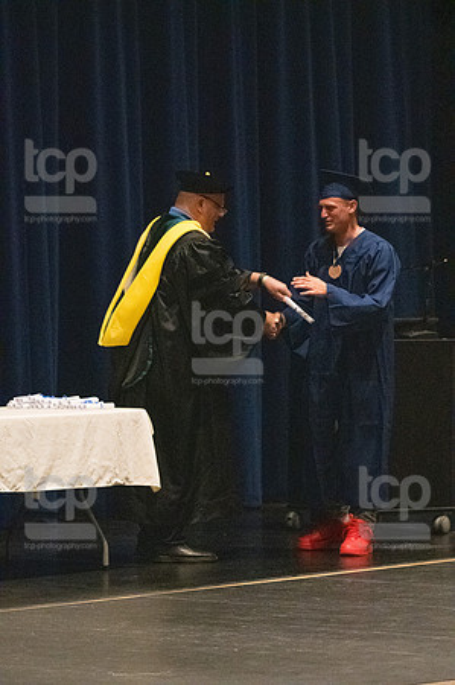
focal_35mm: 187
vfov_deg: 11.0
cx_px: 228
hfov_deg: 7.3
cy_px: 342
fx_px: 3553
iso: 10000
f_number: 3.2
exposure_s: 1/400
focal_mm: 125
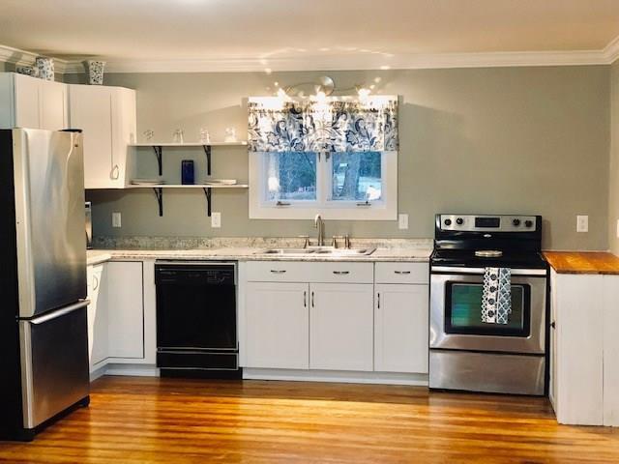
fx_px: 930
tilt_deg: -4.4
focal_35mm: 52
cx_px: 310
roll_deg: +0.3
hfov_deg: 36.8
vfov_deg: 28.0
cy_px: 232
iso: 160
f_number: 2.4
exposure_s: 1/24
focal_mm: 6
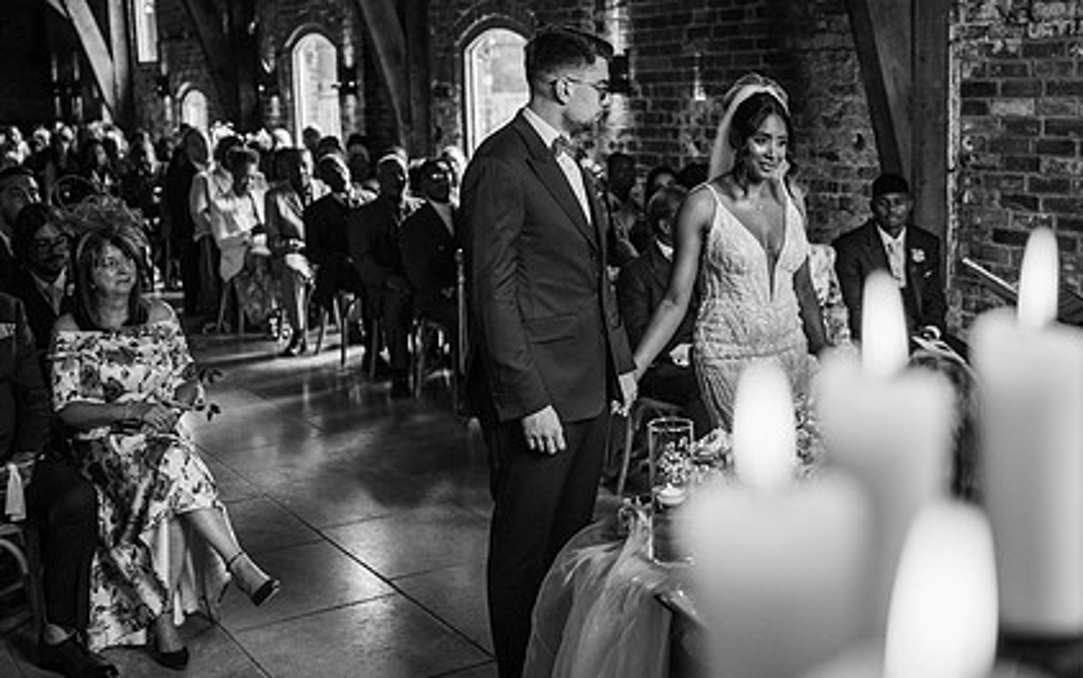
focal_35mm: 49
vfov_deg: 26.3
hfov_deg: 40.9
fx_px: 1447
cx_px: 642
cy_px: 288
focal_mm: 35
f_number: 2.2
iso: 100
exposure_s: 1/500
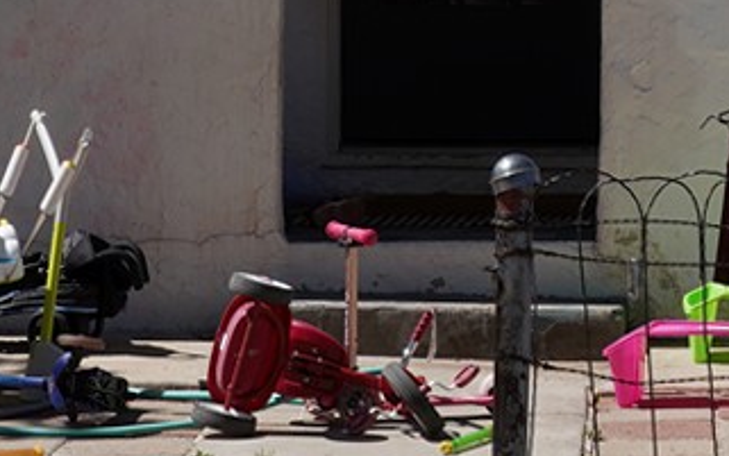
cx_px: 833
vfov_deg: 6.0
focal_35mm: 216
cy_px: -134
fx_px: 4294
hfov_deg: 9.6
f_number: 16
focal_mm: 34
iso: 100
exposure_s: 1/100
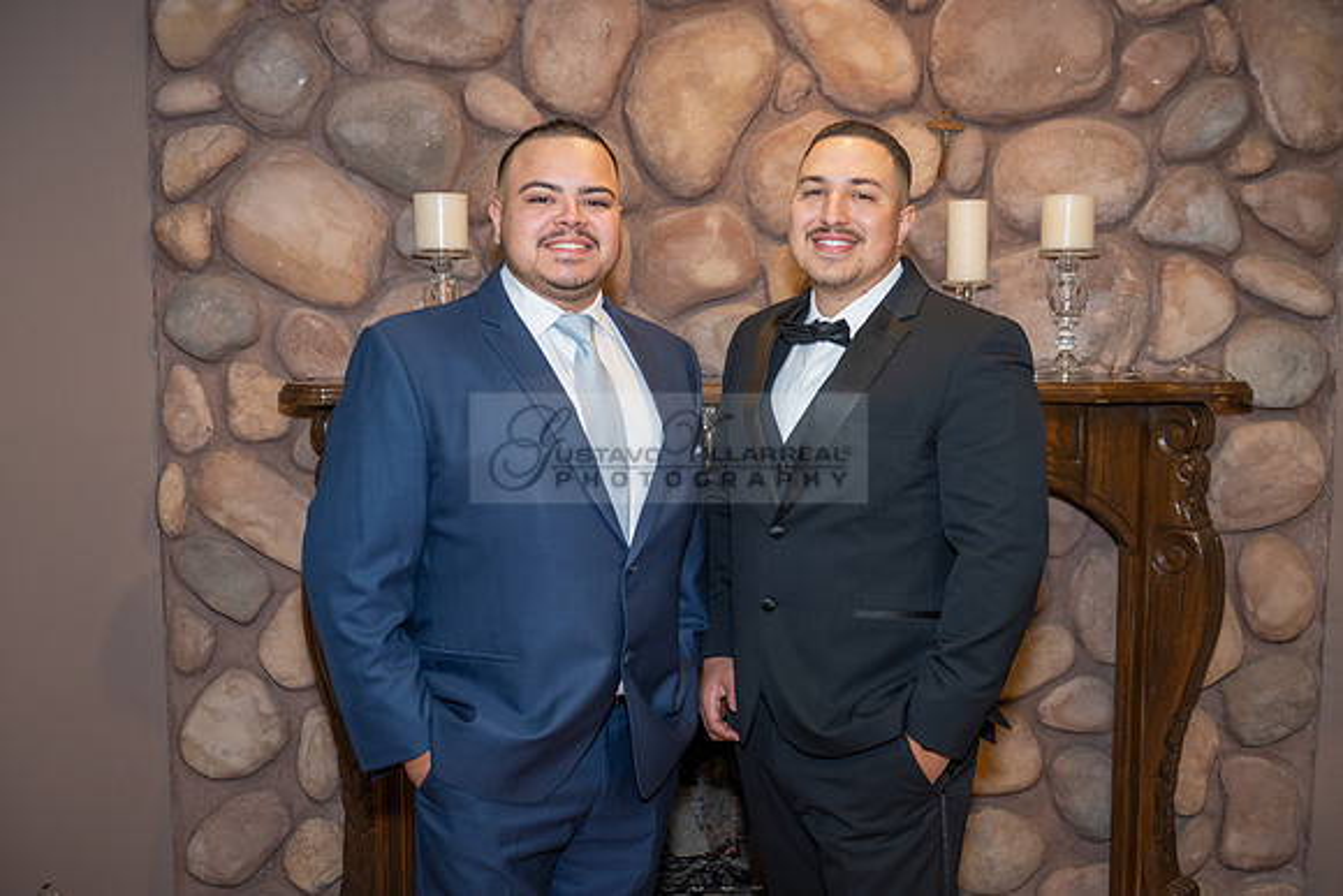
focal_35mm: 38
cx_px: 672
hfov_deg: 50.7
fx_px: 1418
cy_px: 448
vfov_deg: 35.1
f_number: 3.2
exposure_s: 1/160
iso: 640
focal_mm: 38
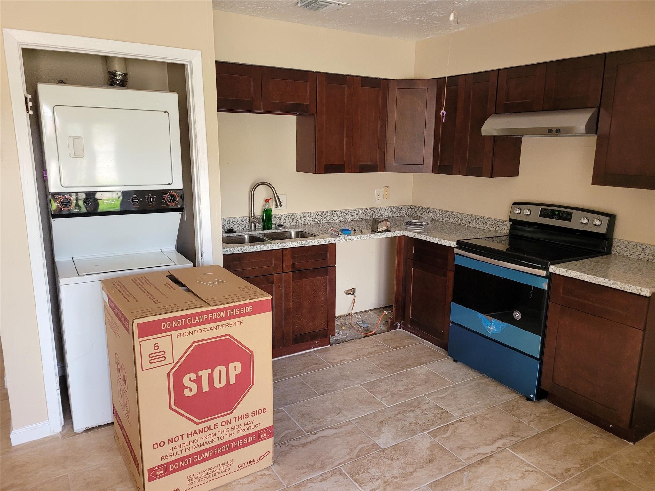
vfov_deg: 53.1
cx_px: 328
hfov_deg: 67.3
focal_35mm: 26
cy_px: 246
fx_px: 492
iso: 250
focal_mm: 5.4
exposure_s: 1/119
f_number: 1.8
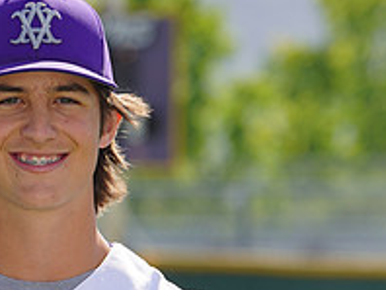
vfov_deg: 2.4
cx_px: 72
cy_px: 393
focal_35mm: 629
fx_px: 7022
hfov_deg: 3.1
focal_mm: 224
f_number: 8
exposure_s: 1/250
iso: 100
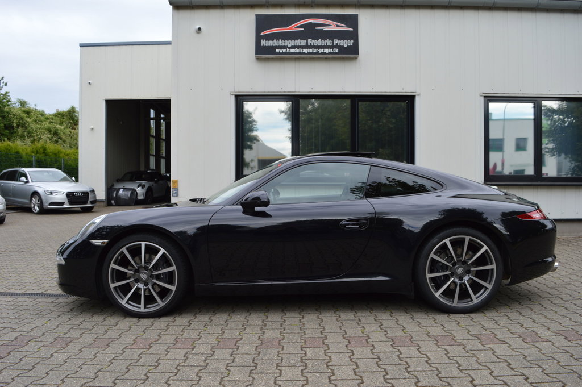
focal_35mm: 27
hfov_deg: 67.4
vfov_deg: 47.9
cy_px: 194
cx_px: 291
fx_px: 436
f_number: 7.1
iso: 100
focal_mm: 18
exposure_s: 1/200
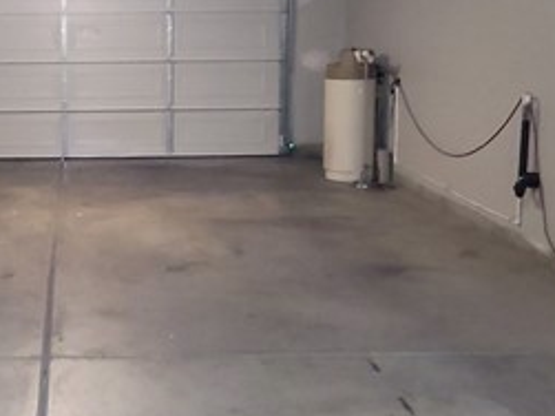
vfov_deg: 27.2
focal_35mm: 53
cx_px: 84
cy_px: 117
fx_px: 849
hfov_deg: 34.7
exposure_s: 1/30
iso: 400
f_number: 2.2
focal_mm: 2.2
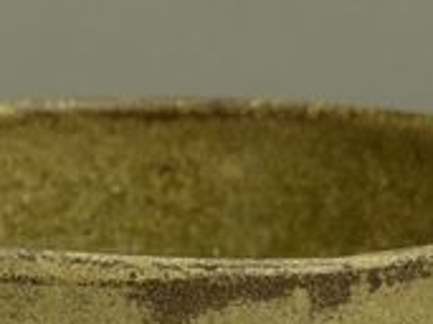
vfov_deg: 2.8
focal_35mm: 532
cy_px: 442
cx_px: 116
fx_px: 6650
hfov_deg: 3.7
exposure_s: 1/125
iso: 200
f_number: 4
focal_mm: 21.8
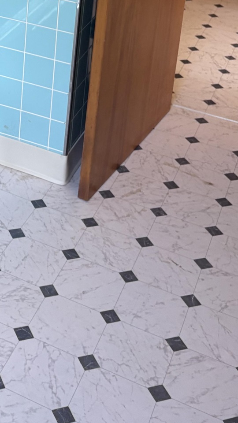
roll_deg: -3.1
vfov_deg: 27.4
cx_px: -35
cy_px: -80
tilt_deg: -14.1
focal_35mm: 68
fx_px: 763
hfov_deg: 17.1
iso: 125
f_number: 1.6
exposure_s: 1/60
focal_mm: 5.96
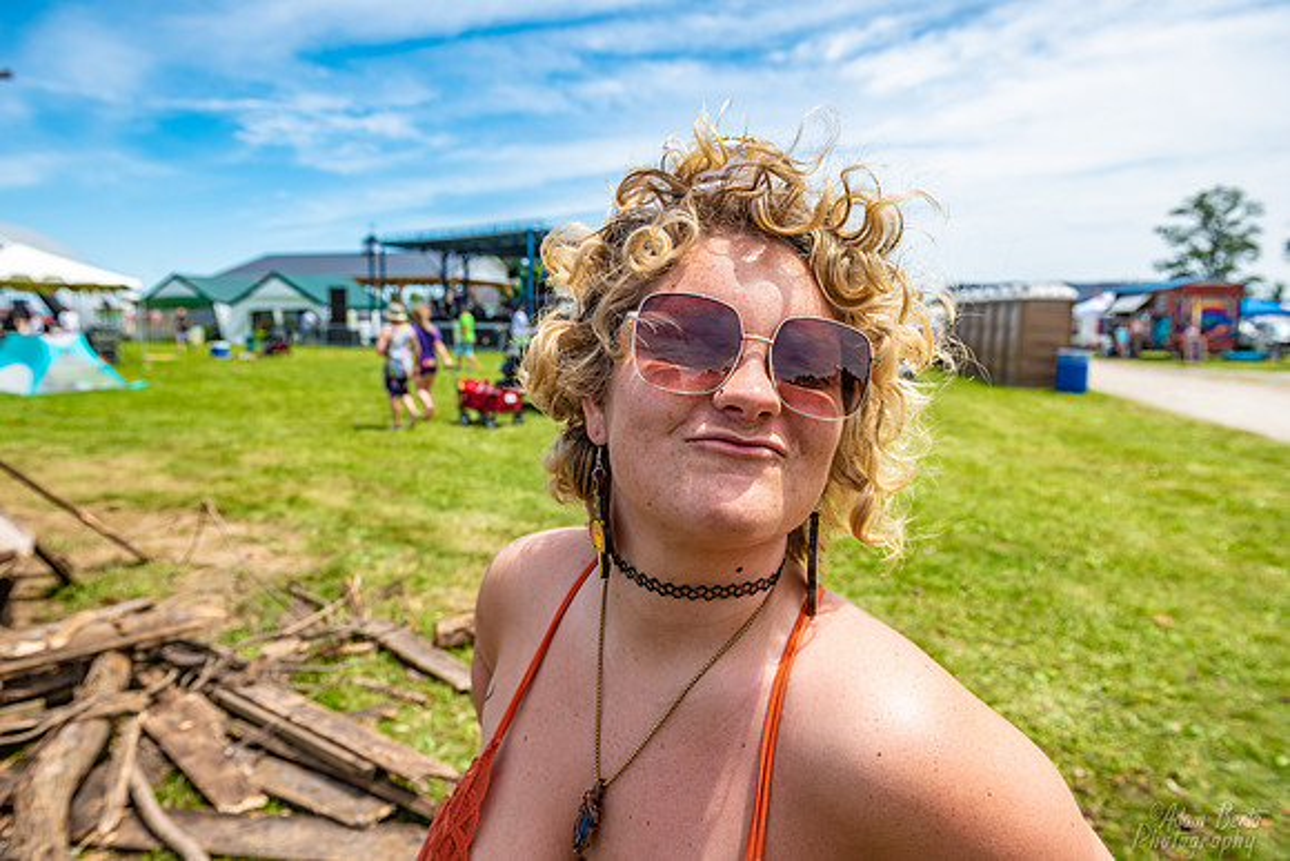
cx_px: 645
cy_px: 430
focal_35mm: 24
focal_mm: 24
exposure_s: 1/400
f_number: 5.6
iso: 100
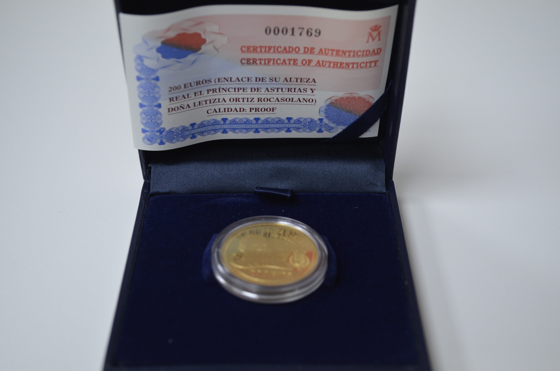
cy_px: 186
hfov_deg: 37.9
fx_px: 815
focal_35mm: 52
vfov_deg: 25.6
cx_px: 280
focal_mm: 35
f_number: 5
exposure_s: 1/60
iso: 450
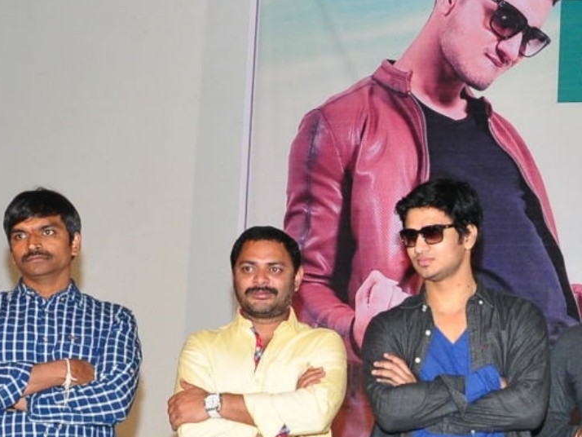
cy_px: 480
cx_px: 615
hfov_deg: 22.7
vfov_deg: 17.4
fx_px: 1379
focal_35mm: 82
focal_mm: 18
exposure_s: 1/125
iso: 800
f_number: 5.6
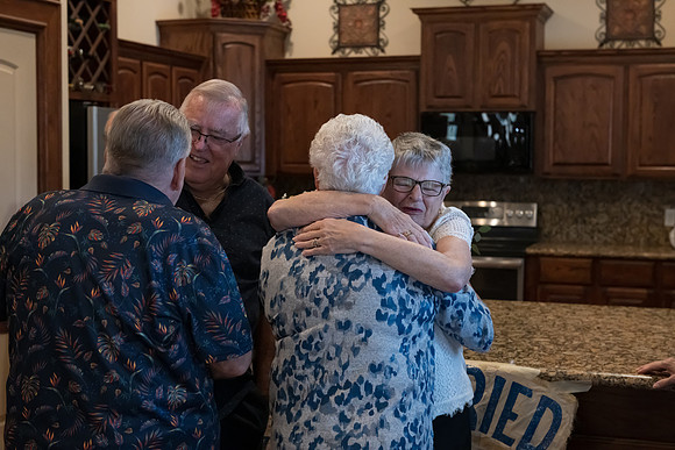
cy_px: 225
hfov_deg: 35.6
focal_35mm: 56
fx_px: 1050
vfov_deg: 24.2
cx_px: 338
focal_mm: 56
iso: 10000
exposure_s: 1/200
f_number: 4.5
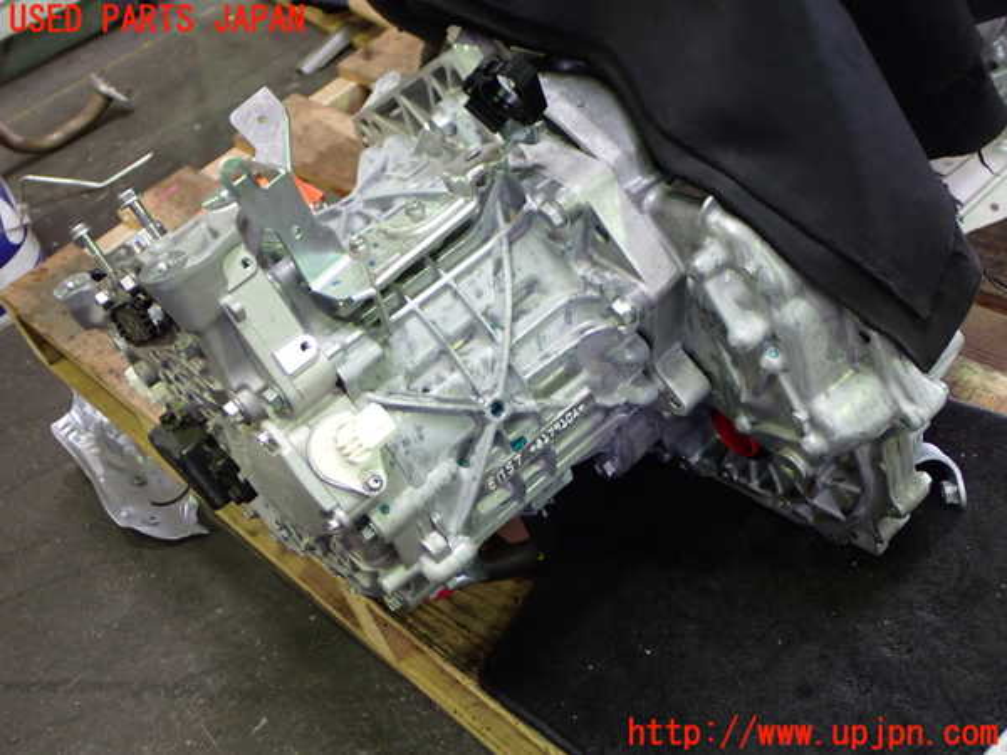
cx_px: 504
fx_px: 1280
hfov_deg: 42.9
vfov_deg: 32.9
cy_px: 378
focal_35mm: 44
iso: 640
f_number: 2.9
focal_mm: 7.84
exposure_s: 1/40
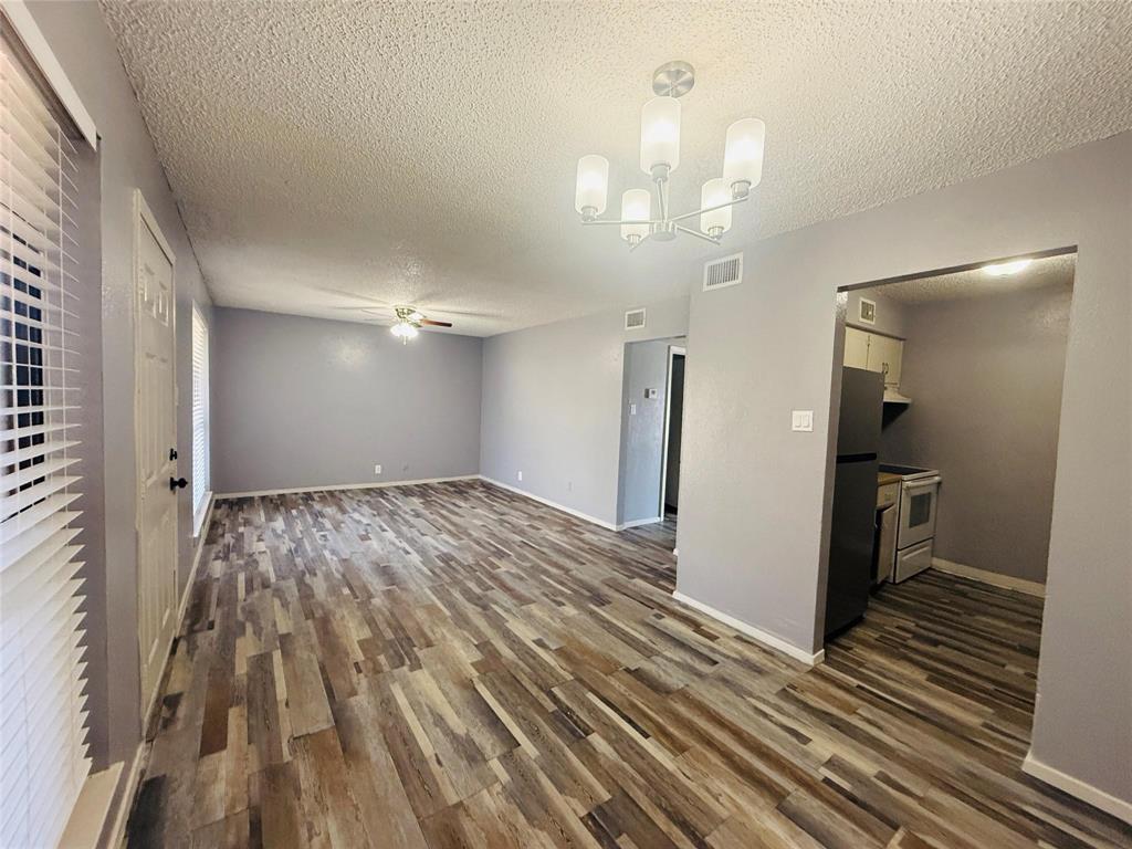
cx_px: 566
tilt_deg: -2.8
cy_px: 424
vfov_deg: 85.7
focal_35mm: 14
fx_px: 458
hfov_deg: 102.1
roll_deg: -1.7
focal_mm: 2.22
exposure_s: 1/120
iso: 500
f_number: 2.2
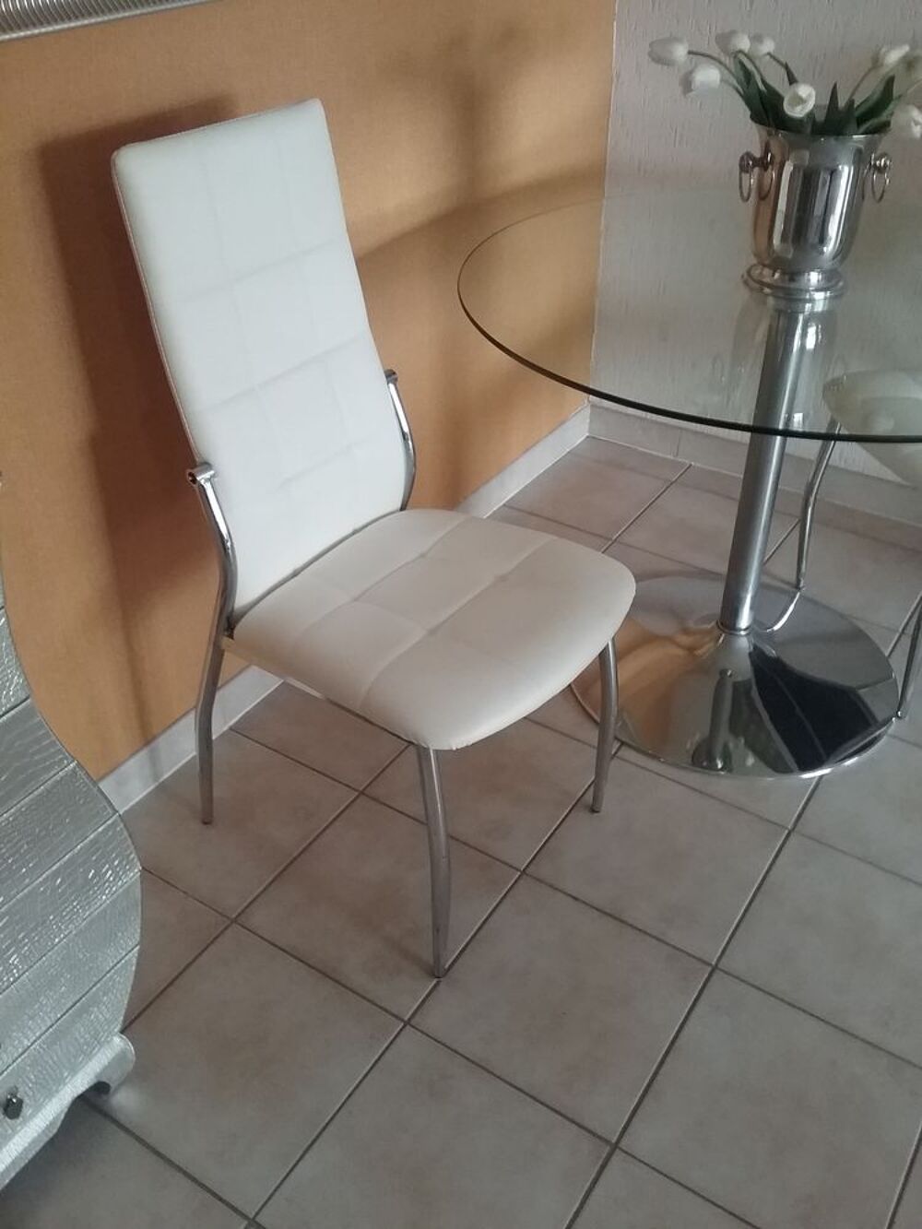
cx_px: 461
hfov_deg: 45.4
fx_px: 1101
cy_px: 614
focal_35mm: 31
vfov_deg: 58.3
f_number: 2.2
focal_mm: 3.3
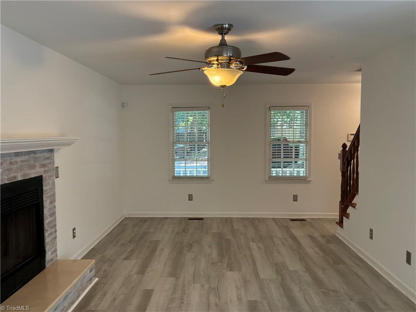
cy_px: 156
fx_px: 336
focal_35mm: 28
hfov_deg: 63.4
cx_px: 208
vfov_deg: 49.7
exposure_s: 1/60
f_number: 1.8
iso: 80
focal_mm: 3
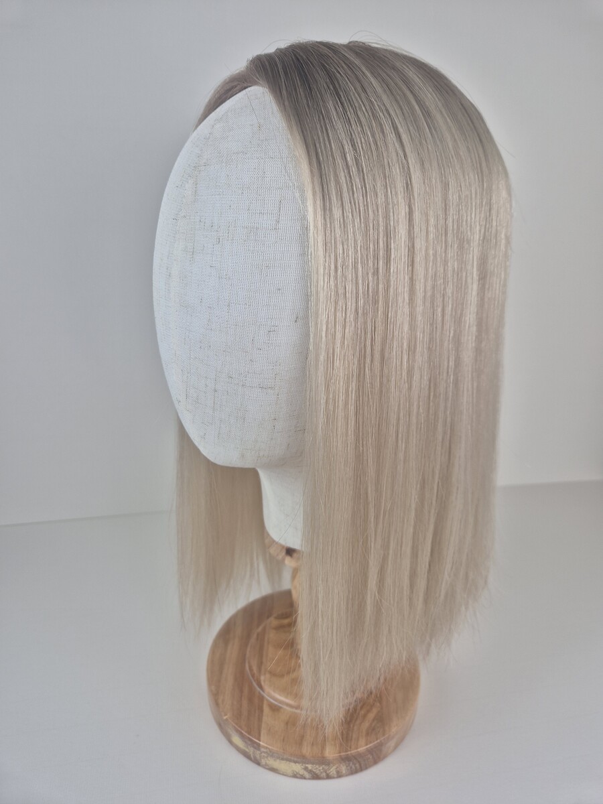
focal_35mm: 23
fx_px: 534
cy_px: 402
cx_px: 302
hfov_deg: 58.9
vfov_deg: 73.9
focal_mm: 5.4
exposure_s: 1/100
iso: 25
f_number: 1.8
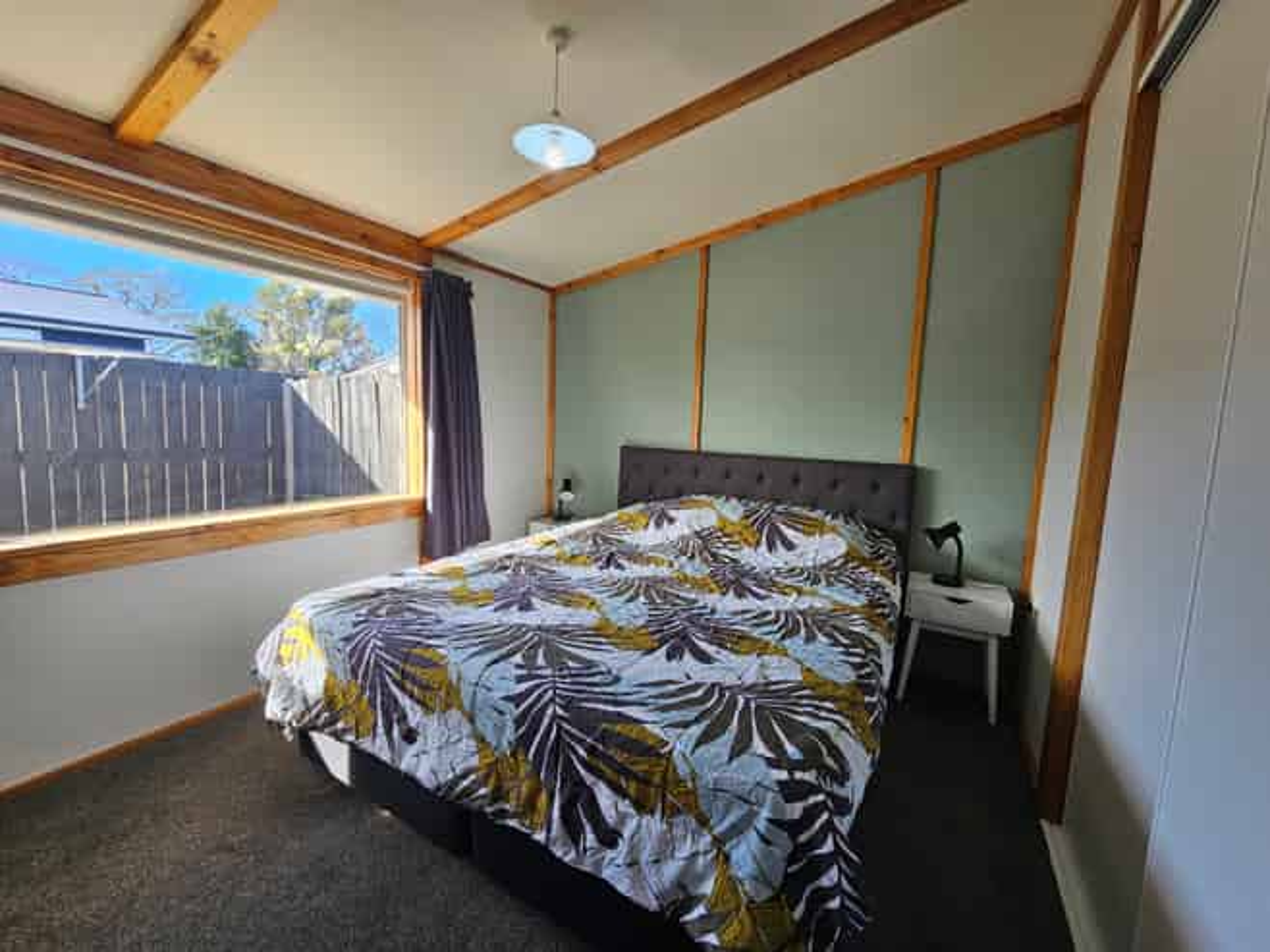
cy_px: 476
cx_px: 635
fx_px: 477
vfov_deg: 89.9
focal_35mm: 13
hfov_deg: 106.2
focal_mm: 2.2
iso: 64
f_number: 2.2
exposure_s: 1/100
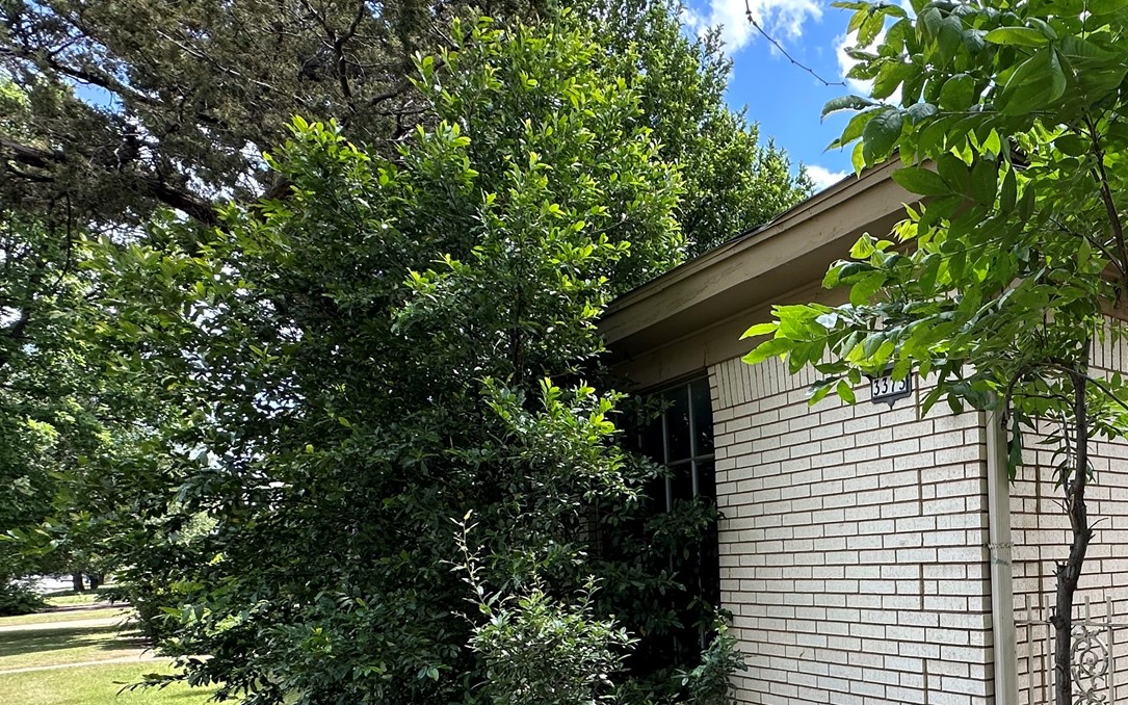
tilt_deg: -1.6
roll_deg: +1.5
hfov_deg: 58.3
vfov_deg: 42.2
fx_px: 861
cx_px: 985
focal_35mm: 28
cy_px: 581
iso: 40
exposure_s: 1/363
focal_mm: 2.22
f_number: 2.2
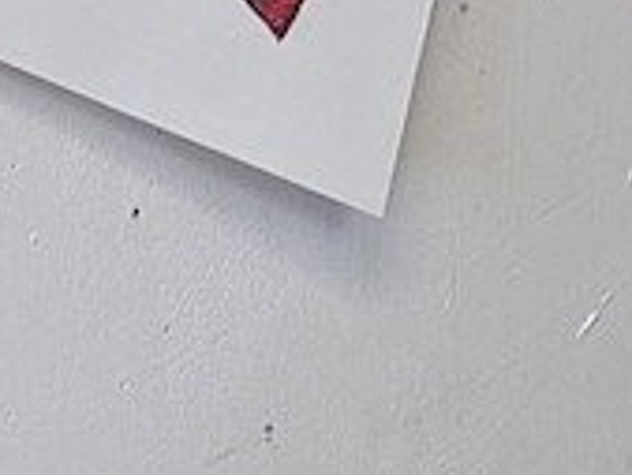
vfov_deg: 11.0
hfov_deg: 16.6
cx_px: 142
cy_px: -597
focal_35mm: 118
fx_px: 2156
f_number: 1.89
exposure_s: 1/100
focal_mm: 5.43
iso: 132
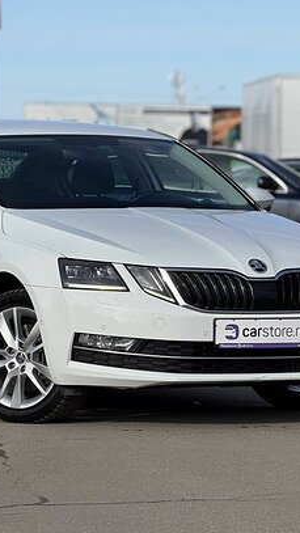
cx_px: 89
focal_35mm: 176
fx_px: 2488
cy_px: 267
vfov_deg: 12.2
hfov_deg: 6.9
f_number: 2.8
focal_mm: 15.66
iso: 50
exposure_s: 1/1916
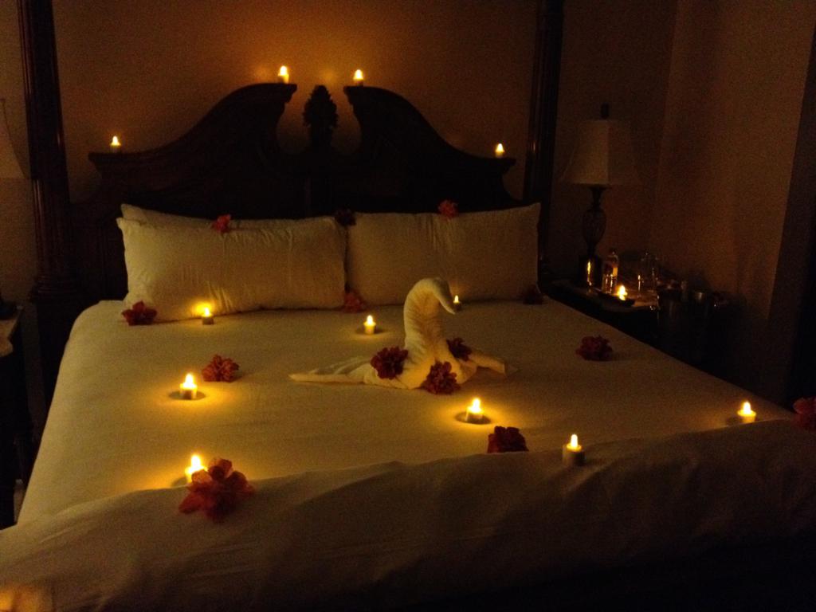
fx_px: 825
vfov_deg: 40.7
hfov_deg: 52.6
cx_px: 408
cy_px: 306
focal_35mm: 35
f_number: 2.4
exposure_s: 1/15
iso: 800
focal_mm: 4.28
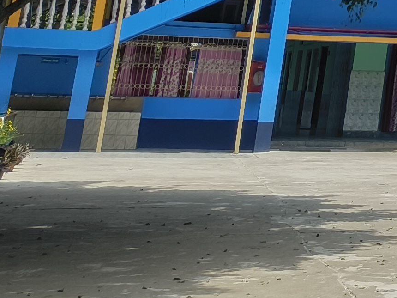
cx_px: 830
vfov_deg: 11.9
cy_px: -258
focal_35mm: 114
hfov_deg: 14.1
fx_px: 1307
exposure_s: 1/524
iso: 100
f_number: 1.87
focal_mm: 5.56
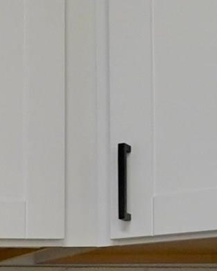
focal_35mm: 117
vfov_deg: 15.5
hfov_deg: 10.4
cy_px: 374
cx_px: -385
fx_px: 940
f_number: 4
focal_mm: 11
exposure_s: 1/160
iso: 640
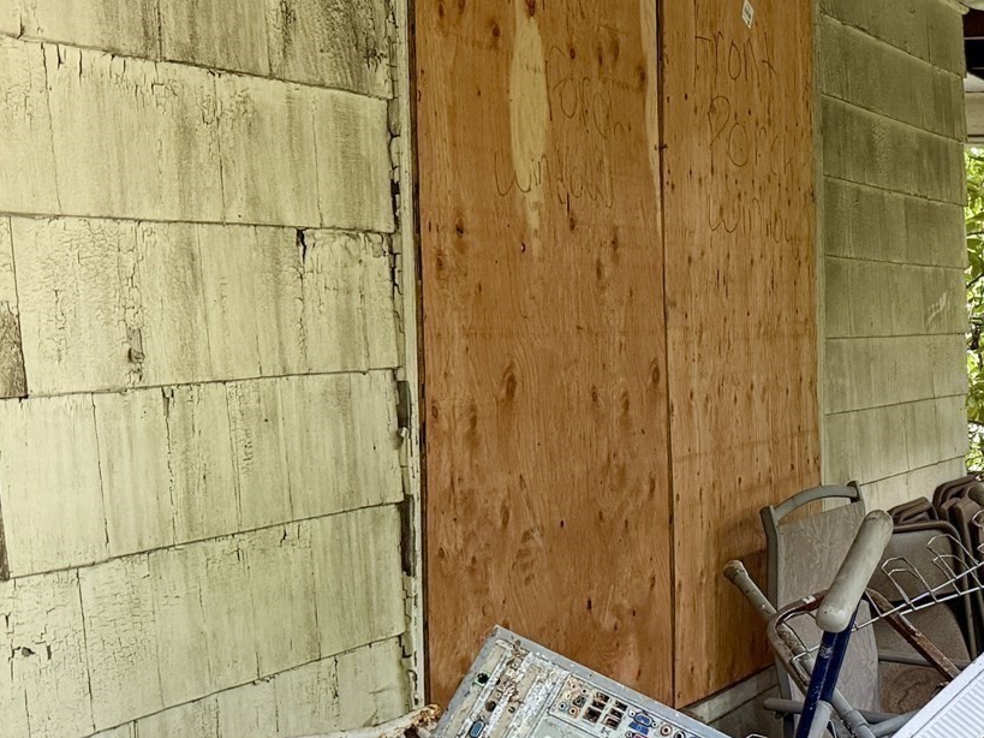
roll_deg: +1.5
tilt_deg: -2.2
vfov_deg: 24.4
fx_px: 1705
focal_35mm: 60
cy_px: 382
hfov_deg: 29.4
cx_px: 1052
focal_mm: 6.76
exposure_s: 1/60
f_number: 1.78
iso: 400
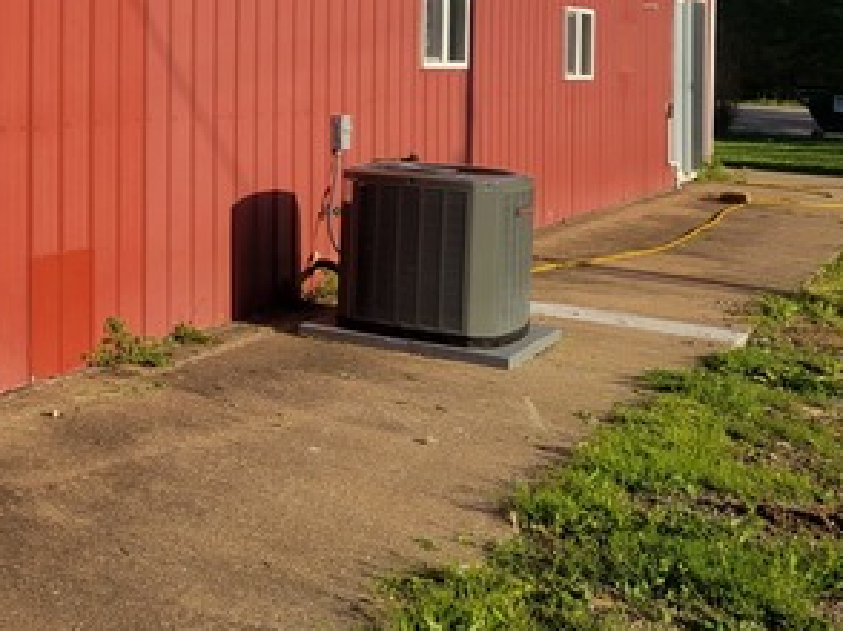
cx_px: -59
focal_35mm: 59
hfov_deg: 29.8
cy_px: 95
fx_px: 1436
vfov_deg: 24.3
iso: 40
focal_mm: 5.4
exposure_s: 1/2321
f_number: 1.8
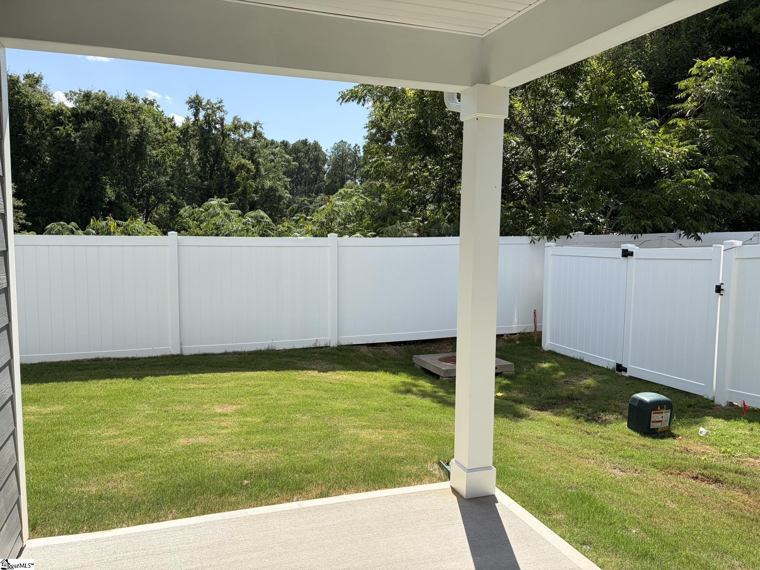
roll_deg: +0.0
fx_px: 571
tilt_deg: -4.6
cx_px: 380
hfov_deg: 67.3
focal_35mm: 26
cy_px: 285
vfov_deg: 53.1
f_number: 1.6
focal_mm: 5.96
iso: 50
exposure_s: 1/2451
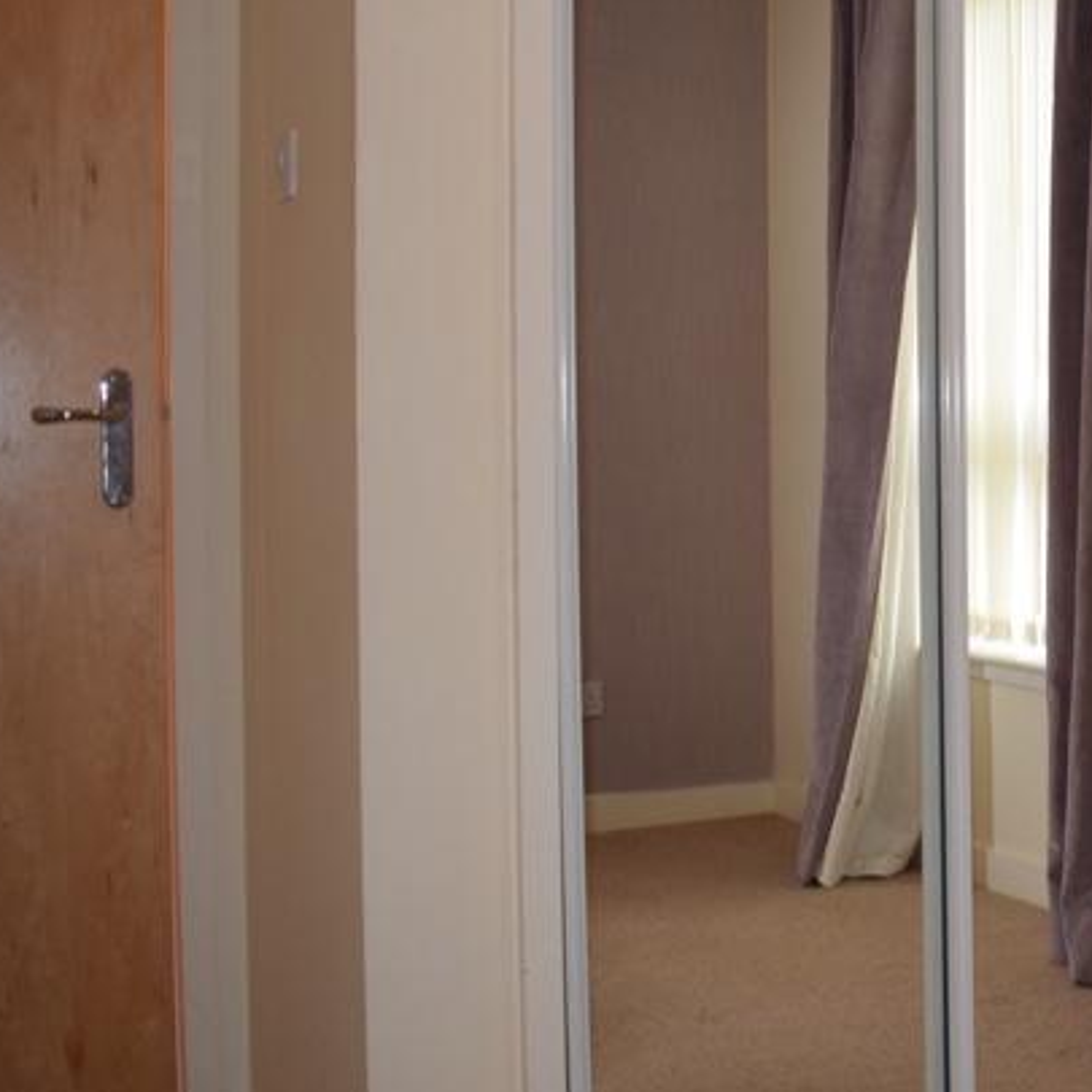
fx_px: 2070
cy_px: 437
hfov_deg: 27.0
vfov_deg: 29.5
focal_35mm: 58
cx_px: 1211
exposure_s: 1/60
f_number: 4
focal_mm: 18
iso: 800
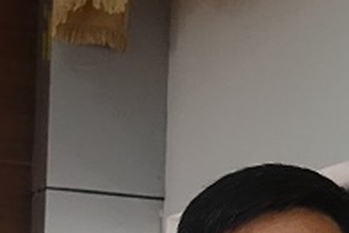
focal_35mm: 114
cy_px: 404
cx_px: 337
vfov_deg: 11.3
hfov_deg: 17.6
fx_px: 1106
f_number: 2.5
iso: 1000
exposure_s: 1/40
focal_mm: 11.56
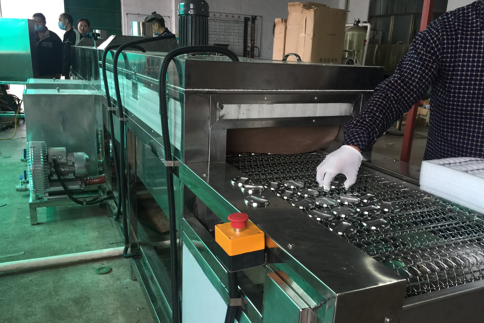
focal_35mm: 31
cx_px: 239
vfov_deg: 42.2
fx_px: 417
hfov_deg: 60.3
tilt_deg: -17.2
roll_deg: -3.8
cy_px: 184
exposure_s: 1/17
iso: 40
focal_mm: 4.15
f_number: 2.2
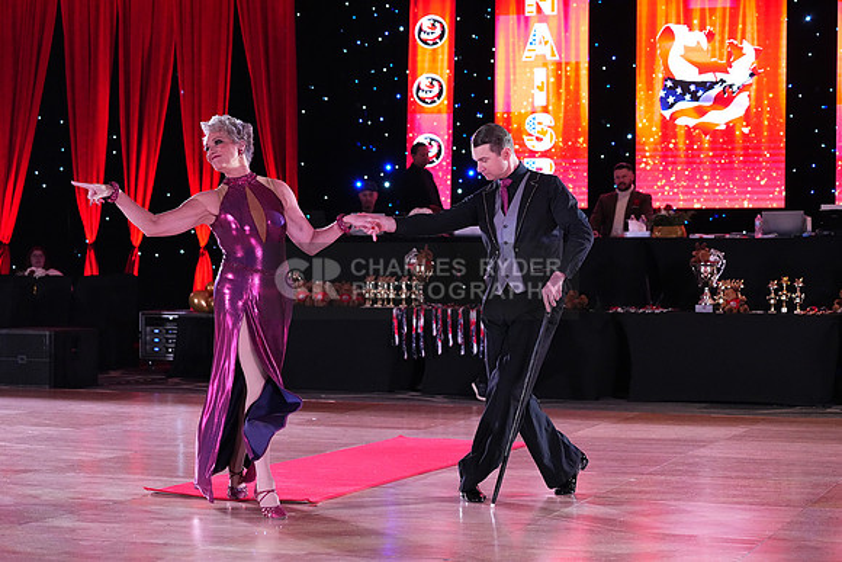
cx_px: 421
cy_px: 281
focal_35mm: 74
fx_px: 1731
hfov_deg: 27.3
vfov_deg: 18.4
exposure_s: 1/400
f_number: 5
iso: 8000
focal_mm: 74
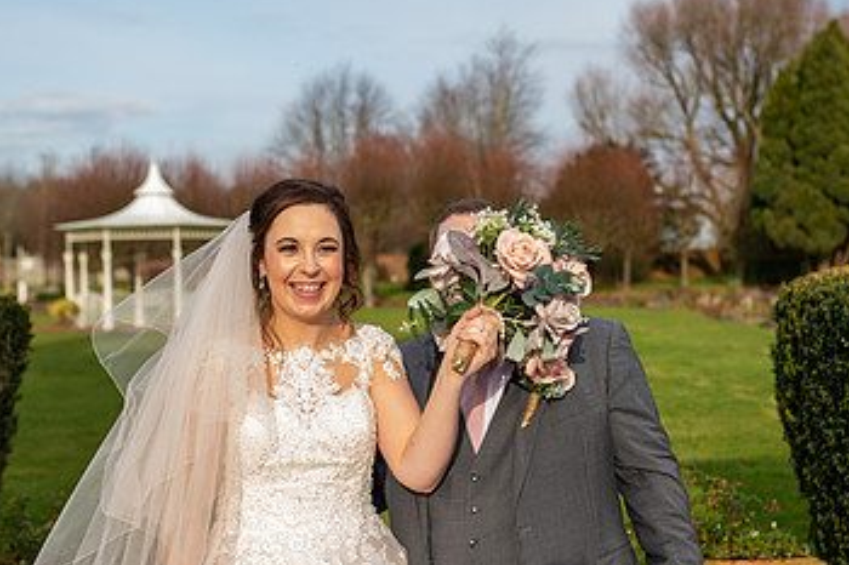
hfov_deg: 34.5
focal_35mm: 58
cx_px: 451
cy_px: 335
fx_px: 1367
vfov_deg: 23.3
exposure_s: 1/500
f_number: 3.2
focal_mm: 35
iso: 100
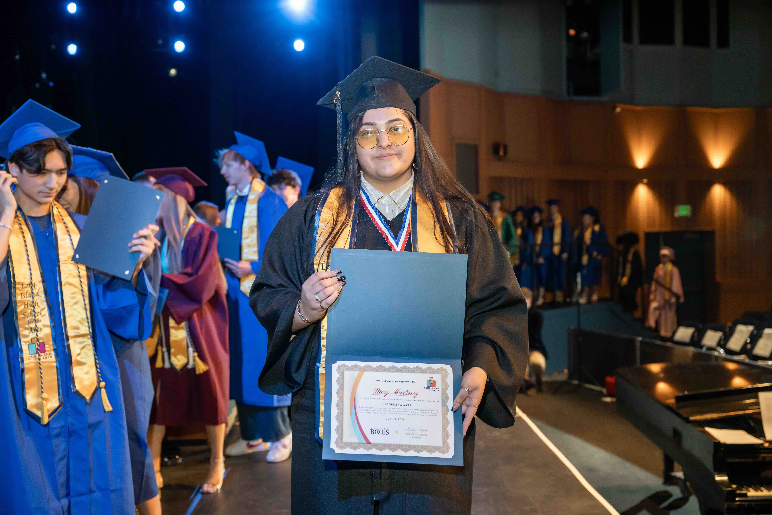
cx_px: 386
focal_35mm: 41
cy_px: 258
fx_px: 879
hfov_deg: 47.4
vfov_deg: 32.6
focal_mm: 41
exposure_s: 1/250
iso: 1600
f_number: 3.5
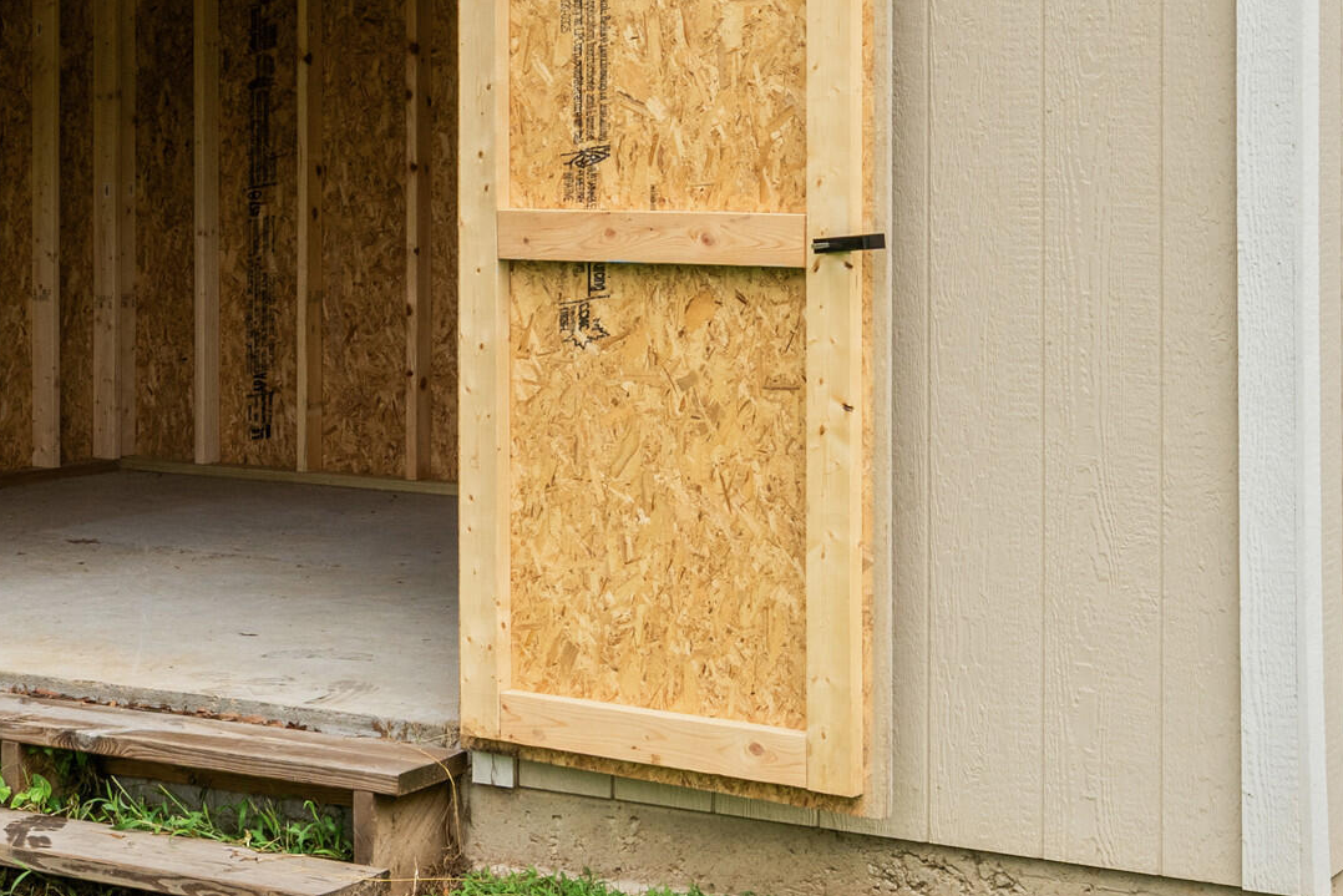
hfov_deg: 25.9
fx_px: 2910
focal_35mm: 78
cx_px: 493
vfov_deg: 17.1
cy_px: 14
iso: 800
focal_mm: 29
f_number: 9.5
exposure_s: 1/200
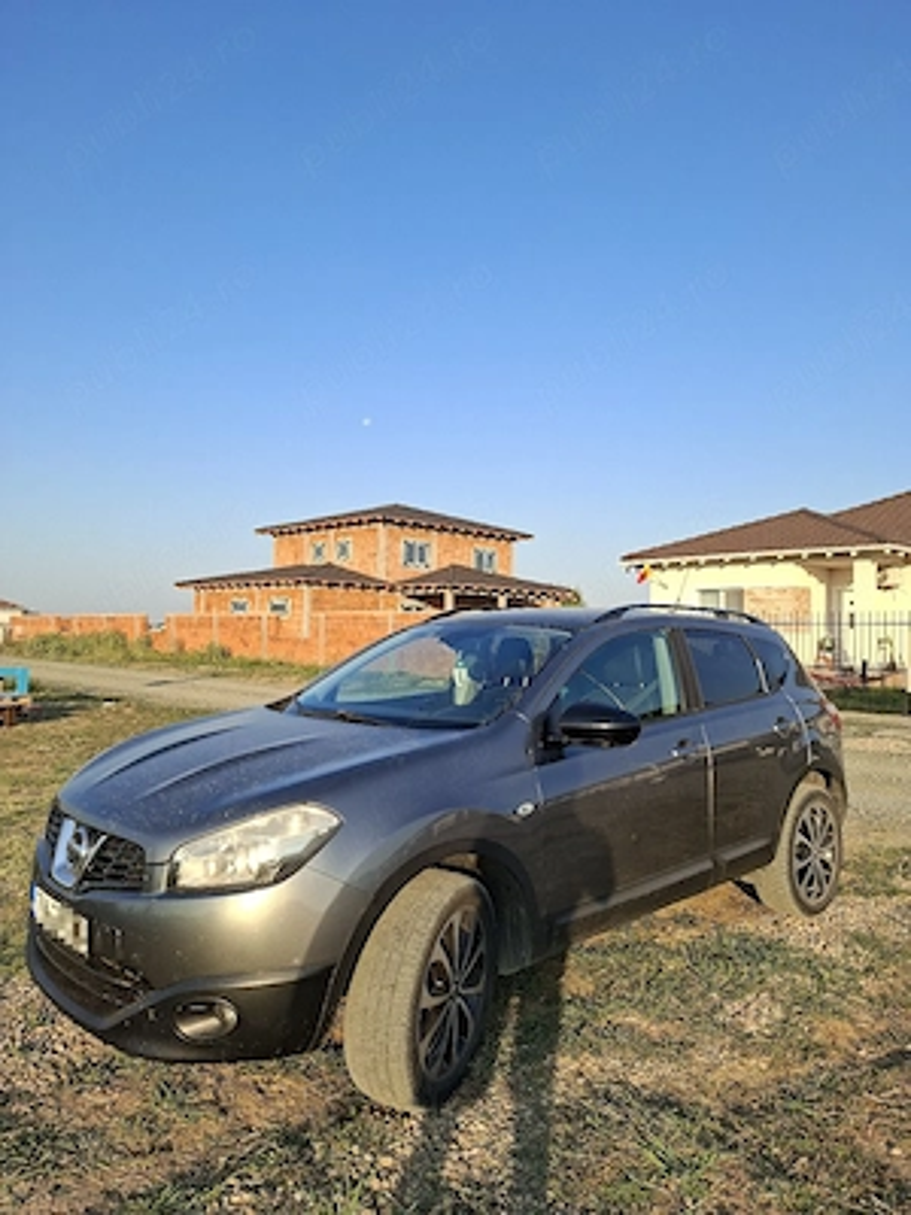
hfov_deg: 58.9
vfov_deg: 73.9
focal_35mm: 23
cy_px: 608
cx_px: 456
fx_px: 807
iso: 50
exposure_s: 1/909
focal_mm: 5.54
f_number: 1.8
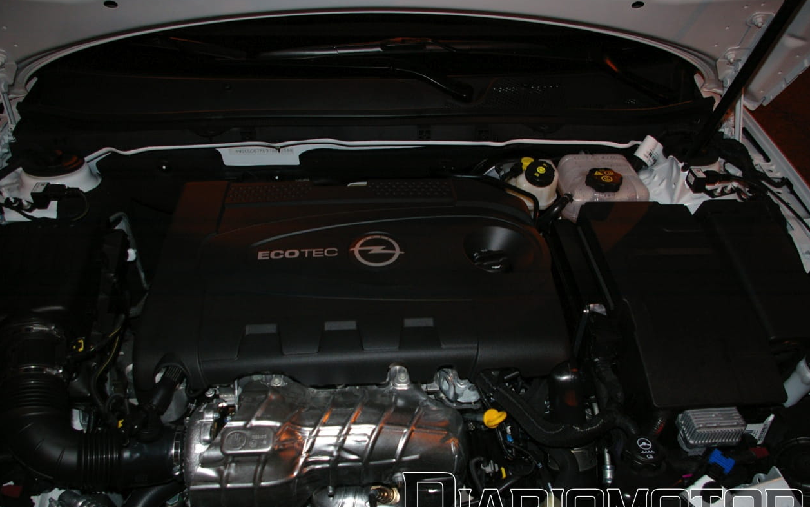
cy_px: 270
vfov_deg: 44.5
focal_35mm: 28
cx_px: 400
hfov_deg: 66.5
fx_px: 618
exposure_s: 1/30
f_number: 4.5
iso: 800
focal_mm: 18
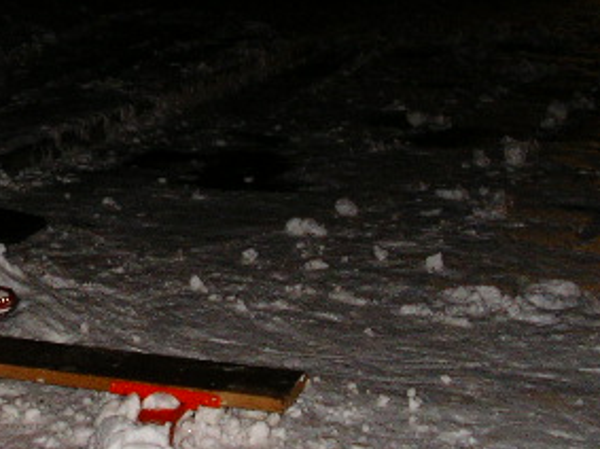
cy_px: 116
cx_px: 55
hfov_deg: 22.2
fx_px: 1490
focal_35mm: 86
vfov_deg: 17.1
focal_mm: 5.8
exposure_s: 1/60
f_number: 2.9
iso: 200
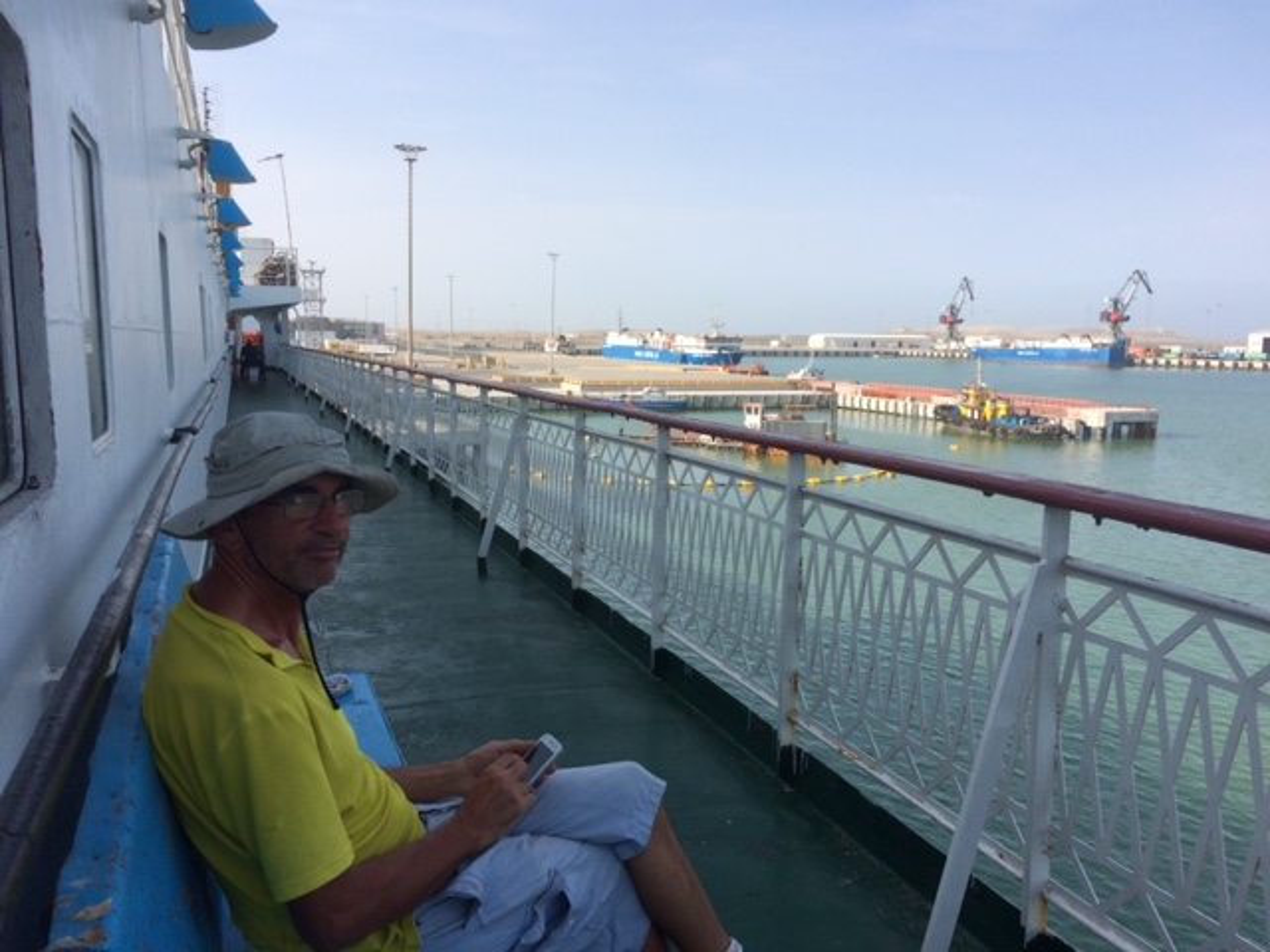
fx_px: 1064
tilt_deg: -9.7
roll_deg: -1.1
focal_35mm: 29
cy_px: 476
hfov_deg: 61.7
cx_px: 635
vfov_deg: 48.2
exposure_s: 1/1642
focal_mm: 4.15
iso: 32
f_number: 2.2
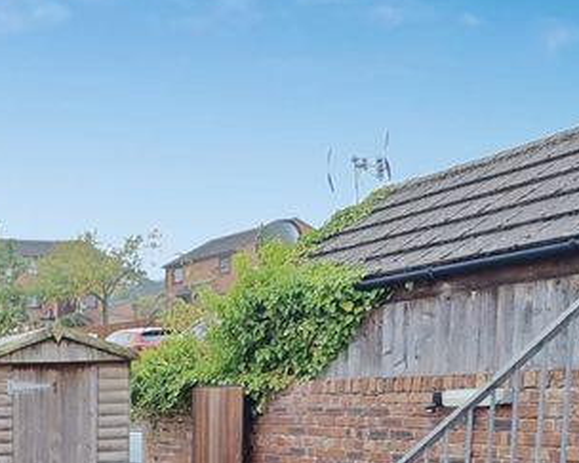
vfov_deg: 29.8
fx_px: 788
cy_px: 493
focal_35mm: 46
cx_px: -175
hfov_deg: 31.2
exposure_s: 1/699
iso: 50
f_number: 1.8
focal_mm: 2.03
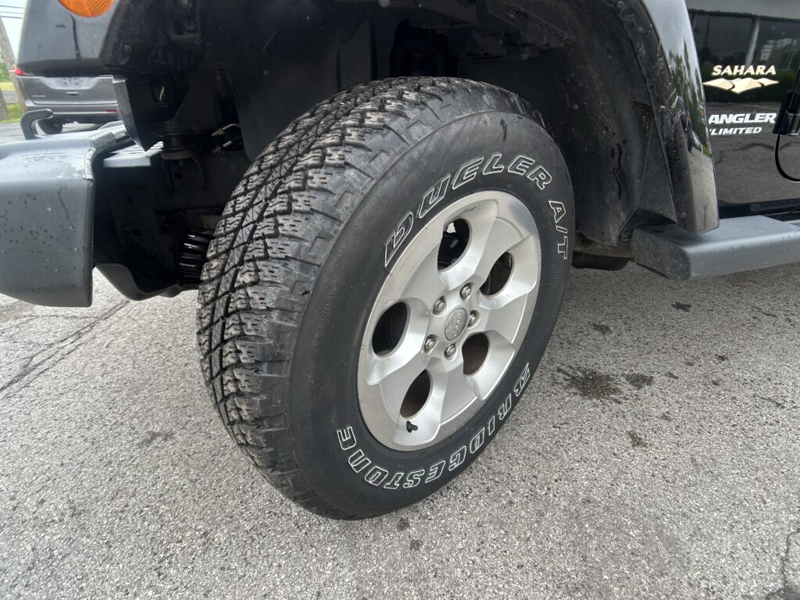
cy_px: 300
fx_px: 601
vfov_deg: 53.1
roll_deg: -1.4
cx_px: 400
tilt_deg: -24.8
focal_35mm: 26
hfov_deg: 67.3
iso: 50
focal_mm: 5.7
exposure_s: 1/499
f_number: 1.5
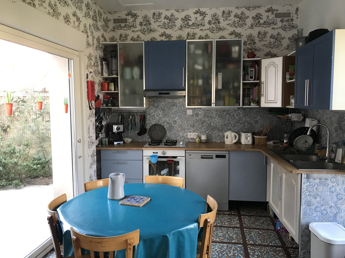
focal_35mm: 28
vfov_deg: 49.7
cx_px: 172
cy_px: 129
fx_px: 279
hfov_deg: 63.4
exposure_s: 1/33
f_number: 1.8
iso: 32
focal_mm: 3.99
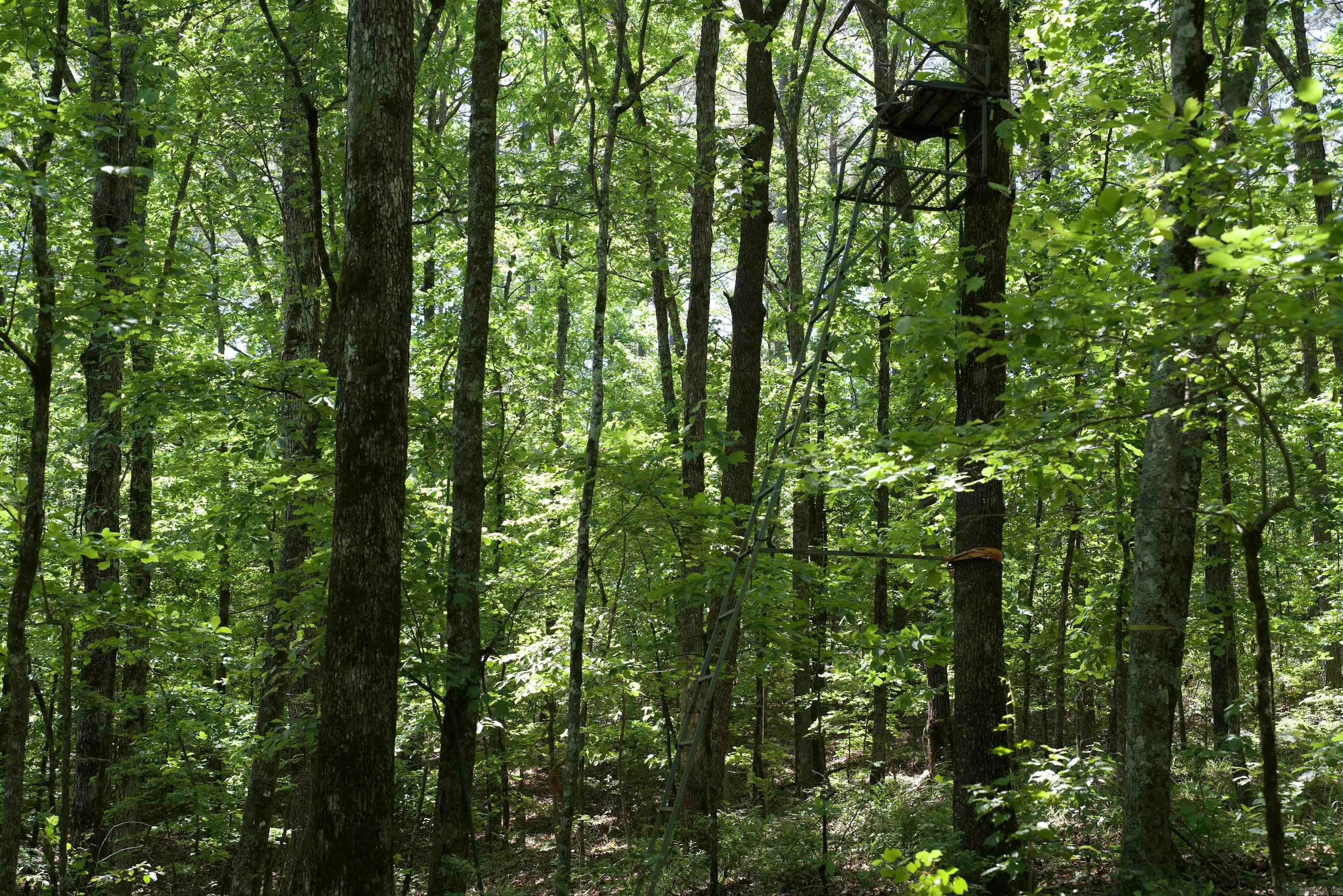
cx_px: 672
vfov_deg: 28.1
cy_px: 448
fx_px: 1791
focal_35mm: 48
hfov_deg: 41.1
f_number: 4
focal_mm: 48
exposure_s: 1/60
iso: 100
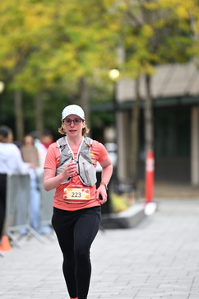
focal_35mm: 303
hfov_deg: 4.5
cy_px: 153
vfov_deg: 6.8
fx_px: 2512
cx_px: 71
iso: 640
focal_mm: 200
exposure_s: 1/2000
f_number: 2.8
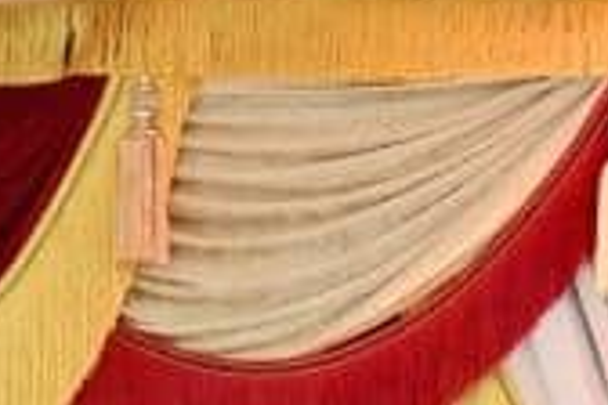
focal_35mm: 456
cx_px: 1332
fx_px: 7701
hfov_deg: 4.4
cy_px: 1123
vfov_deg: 3.0
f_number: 2.8
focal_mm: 75
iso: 500
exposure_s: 1/250
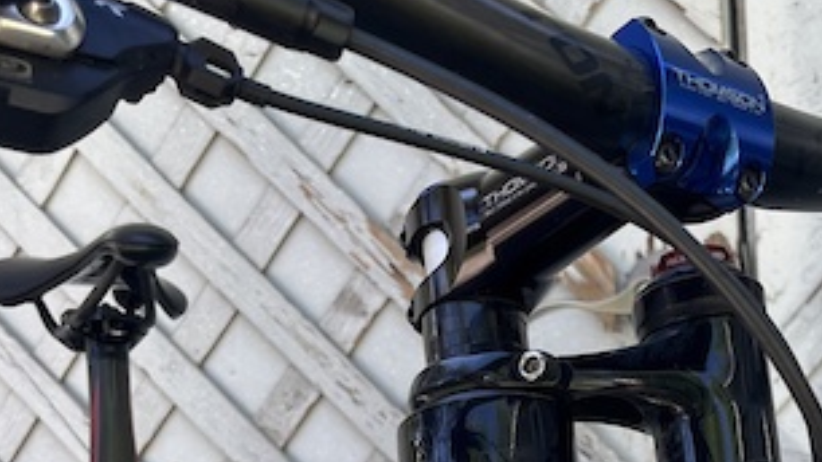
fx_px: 1613
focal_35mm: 74
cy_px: 647
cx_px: 559
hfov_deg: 28.4
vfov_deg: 15.3
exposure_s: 1/355
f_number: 1.6
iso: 50
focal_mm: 5.1
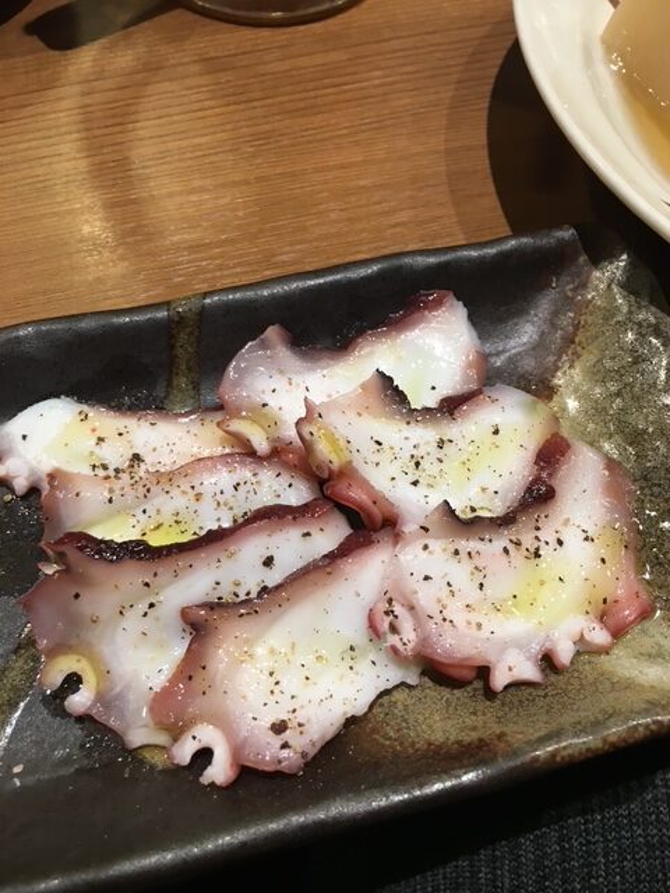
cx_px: 335
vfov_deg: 61.7
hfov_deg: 48.2
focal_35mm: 29
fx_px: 748
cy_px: 446
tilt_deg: -61.4
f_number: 2.2
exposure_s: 1/30
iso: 64
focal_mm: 4.15
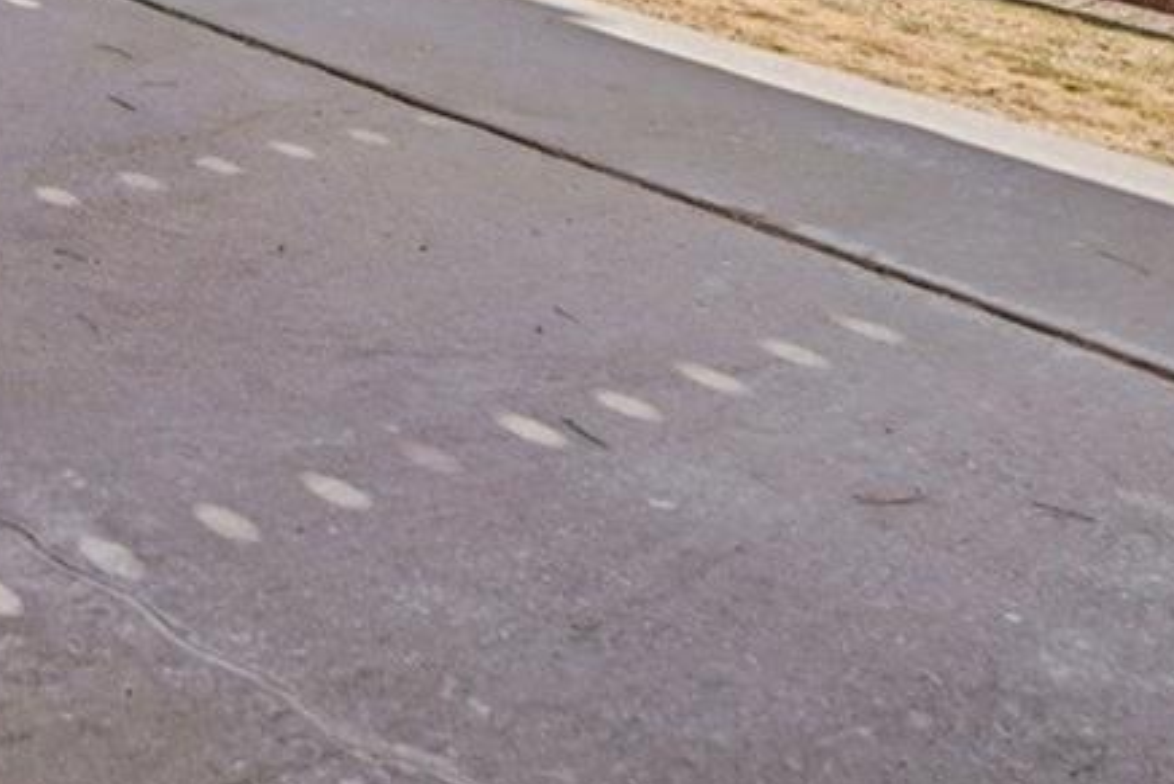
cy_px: -566
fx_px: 2153
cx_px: -256
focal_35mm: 66
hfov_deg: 26.8
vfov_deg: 17.4
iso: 100
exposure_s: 1/80
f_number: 8
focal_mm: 12
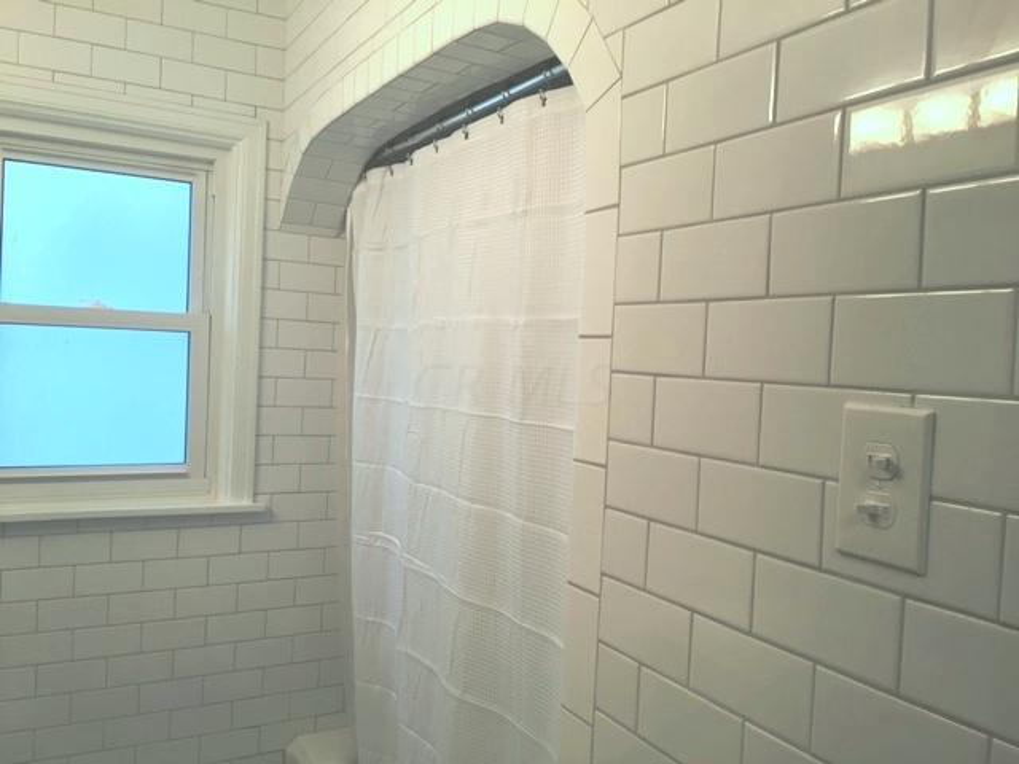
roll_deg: -2.9
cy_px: 382
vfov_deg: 48.2
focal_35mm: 29
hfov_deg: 61.7
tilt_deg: -0.6
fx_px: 854
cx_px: 510
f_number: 2.2
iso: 25
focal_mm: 4.15
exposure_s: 1/30
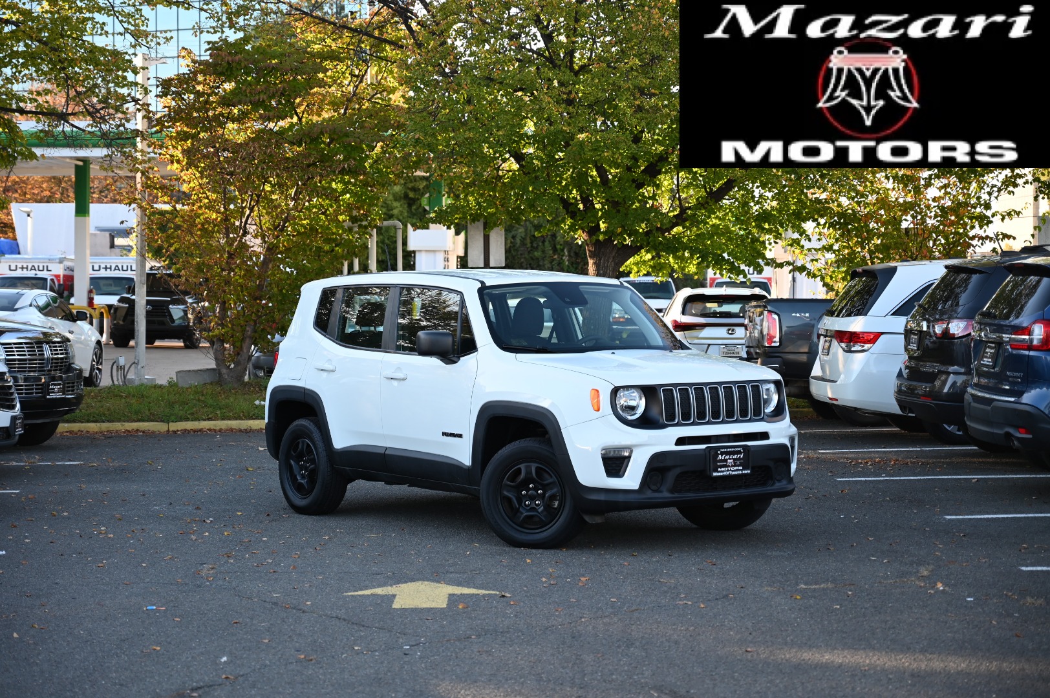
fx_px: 2040
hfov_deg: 28.9
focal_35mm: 70
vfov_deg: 19.4
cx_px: 525
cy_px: 349
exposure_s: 1/250
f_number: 4
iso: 250
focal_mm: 70
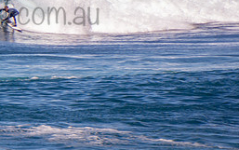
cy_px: 3
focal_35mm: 1435
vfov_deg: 0.9
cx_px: 1
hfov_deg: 1.5
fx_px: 9353
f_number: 5.6
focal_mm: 400
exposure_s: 1/1250
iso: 250
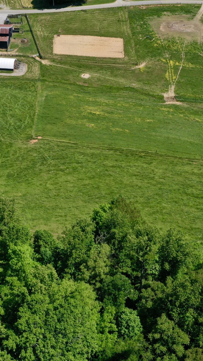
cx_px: 94
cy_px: 160
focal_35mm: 56
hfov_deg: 21.5
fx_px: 536
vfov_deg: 37.2
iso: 100
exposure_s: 1/100
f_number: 9
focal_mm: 10.26
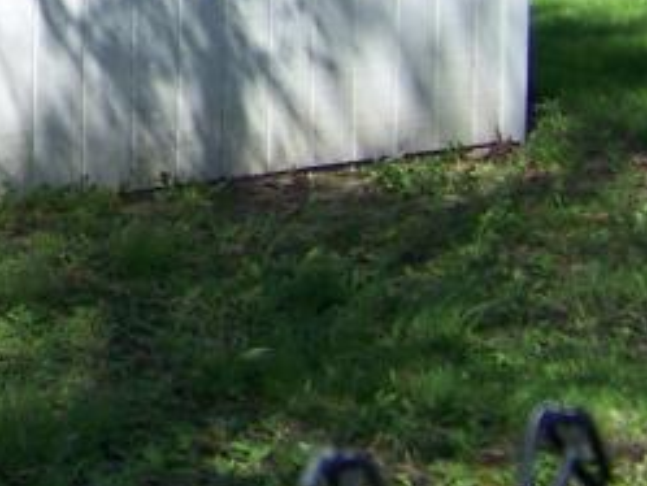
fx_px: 2768
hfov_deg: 12.3
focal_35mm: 148
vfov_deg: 9.6
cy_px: -368
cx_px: -473
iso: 64
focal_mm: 5.85
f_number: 2.8
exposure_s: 1/500
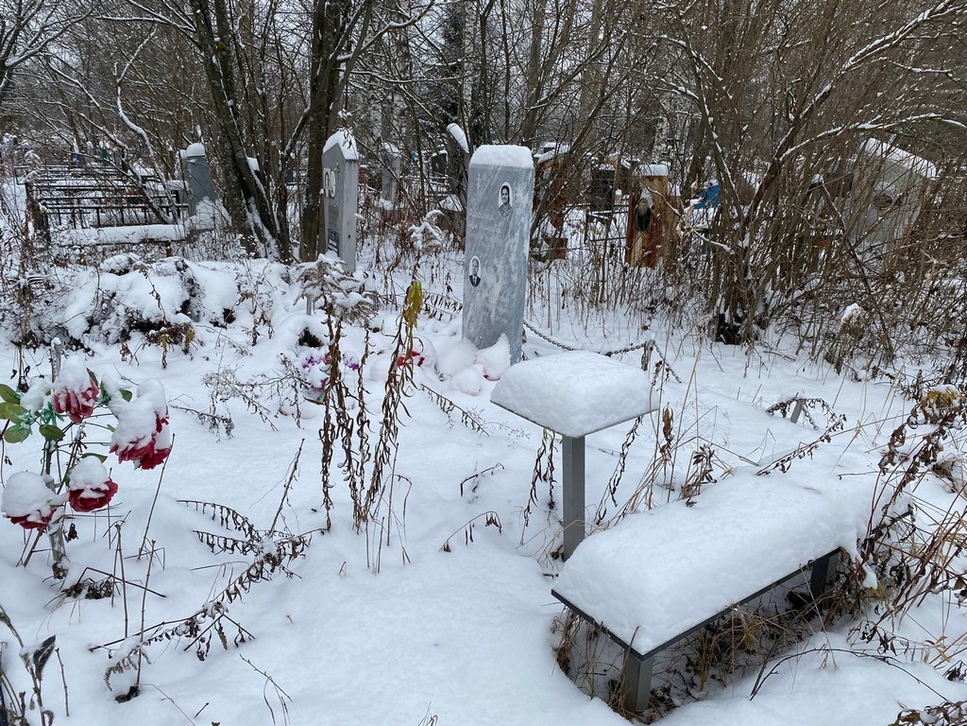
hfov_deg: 67.3
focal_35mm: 26
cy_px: 363
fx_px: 726
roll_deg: +0.3
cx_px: 484
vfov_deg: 53.1
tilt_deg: -16.6
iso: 32
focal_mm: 4.25
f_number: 1.8
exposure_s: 1/579
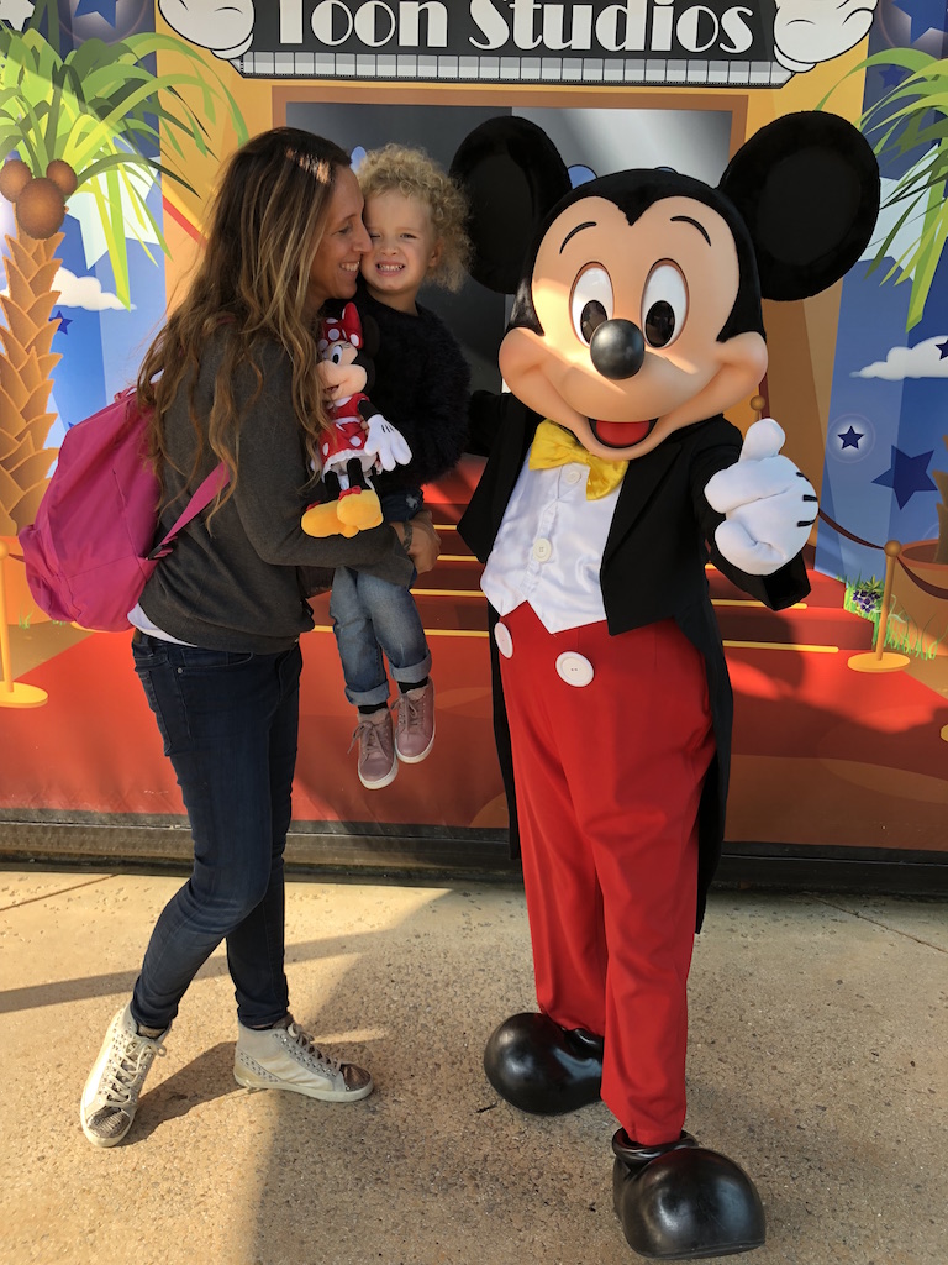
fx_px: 1022
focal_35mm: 28
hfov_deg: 49.7
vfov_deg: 63.4
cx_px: 474
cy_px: 632
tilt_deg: -12.3
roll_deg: -1.2
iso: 20
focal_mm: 4
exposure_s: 1/211
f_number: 1.8
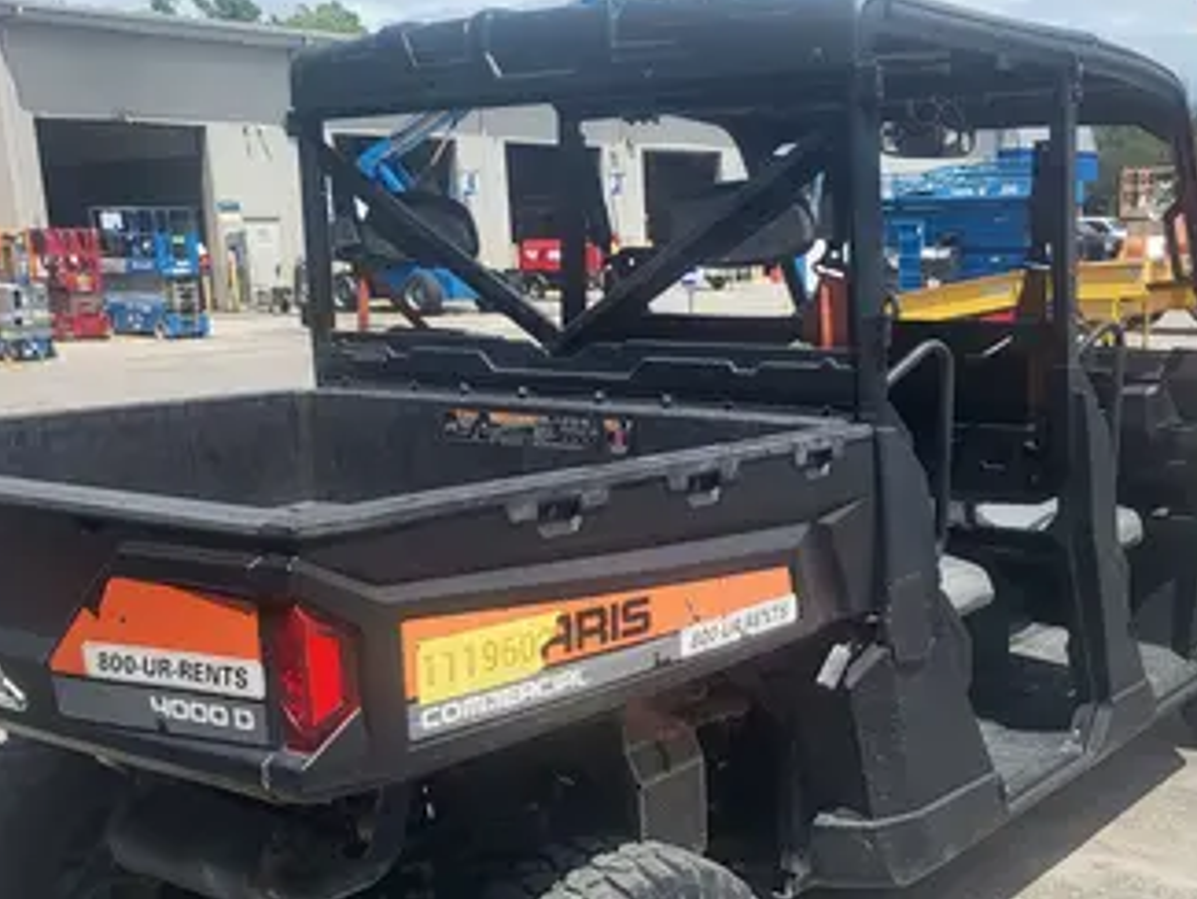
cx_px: 814
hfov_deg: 42.3
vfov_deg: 32.3
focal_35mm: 44
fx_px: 1522
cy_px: 661
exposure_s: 1/2234
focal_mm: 5.4
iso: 40
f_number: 1.8
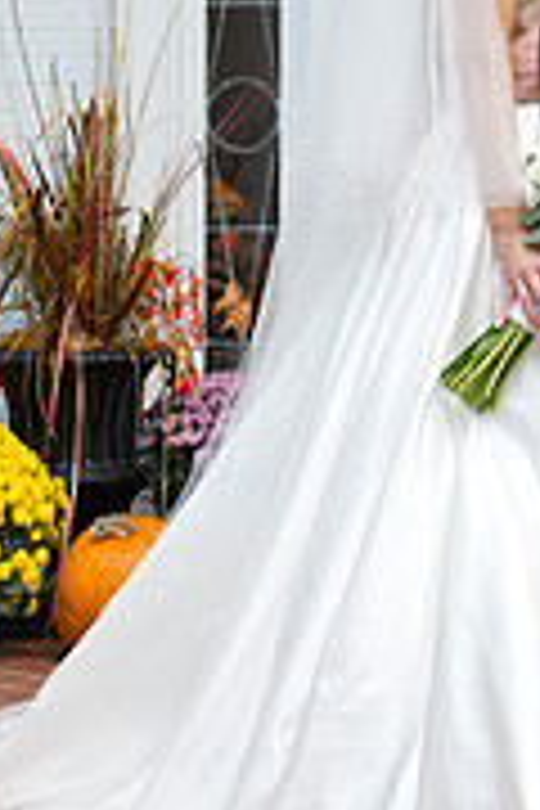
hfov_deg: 10.8
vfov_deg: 16.2
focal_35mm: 125
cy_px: 140
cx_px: 587
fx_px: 2812
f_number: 5
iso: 400
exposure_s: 1/200
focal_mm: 50
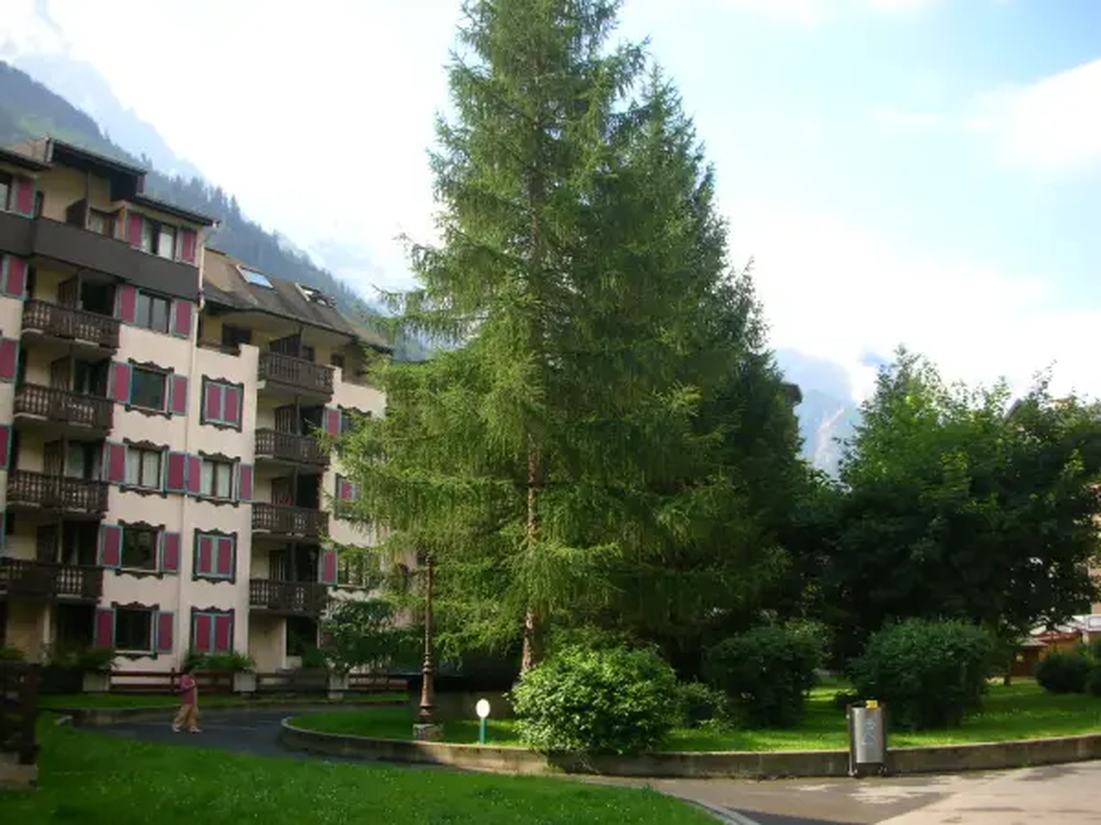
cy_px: 412
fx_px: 1113
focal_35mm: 35
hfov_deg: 52.6
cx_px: 550
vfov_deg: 40.7
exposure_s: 1/40
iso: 50
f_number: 8.5
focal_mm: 5.8
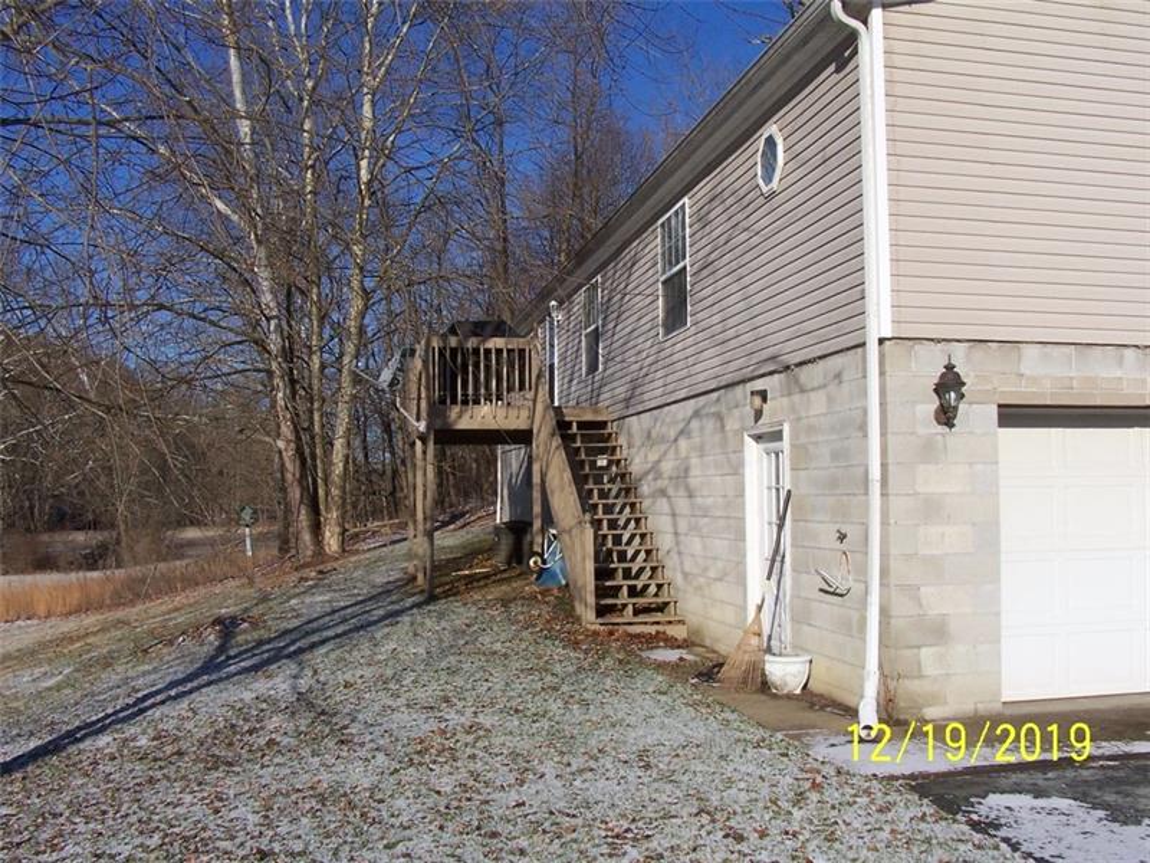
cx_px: 575
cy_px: 432
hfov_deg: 52.6
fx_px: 1163
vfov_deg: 40.7
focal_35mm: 35
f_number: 5.6
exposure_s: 1/500
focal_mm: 6
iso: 80
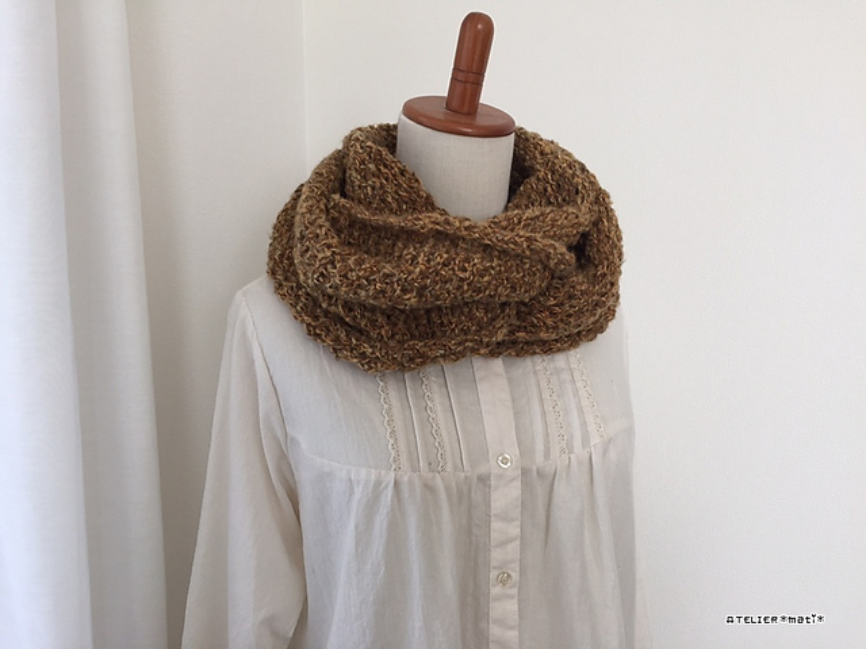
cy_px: 324
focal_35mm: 29
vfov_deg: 48.2
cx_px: 433
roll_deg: +0.0
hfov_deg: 61.7
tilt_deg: -6.2
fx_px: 726
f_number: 2.2
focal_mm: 4.15
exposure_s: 1/60
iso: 32
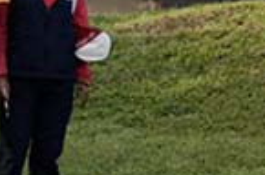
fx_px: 3415
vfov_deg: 2.9
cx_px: -58
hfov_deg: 4.4
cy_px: -62
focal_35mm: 465
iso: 4500
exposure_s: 1/2500
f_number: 8
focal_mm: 70
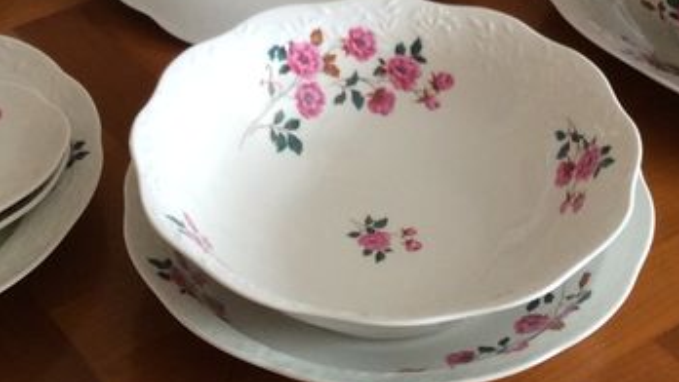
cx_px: 380
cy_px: -172
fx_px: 1801
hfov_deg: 21.3
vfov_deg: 11.7
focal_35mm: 100
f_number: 2.4
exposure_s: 1/24
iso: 50
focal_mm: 3.3
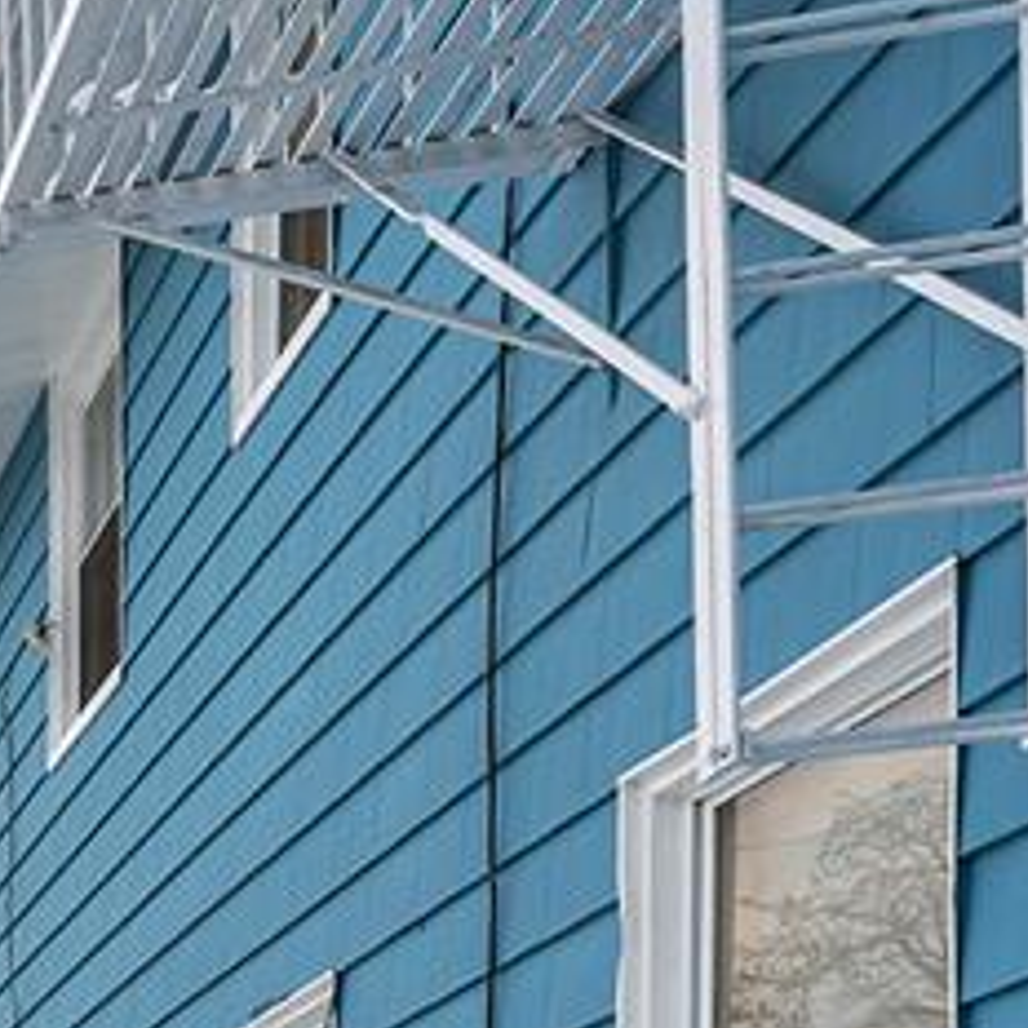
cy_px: 1476
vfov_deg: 23.7
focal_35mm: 60
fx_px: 2016
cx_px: -922
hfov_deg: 19.5
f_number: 8
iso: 100
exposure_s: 1/250
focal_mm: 16
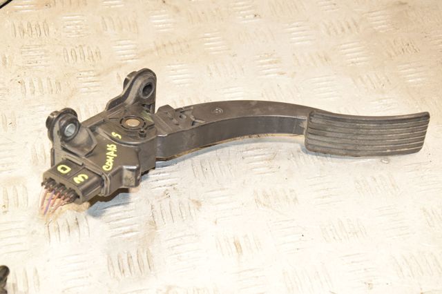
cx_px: 221
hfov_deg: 26.0
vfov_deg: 17.5
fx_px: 957
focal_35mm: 78
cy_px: 147
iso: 1600
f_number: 7.1
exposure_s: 1/200
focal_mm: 52
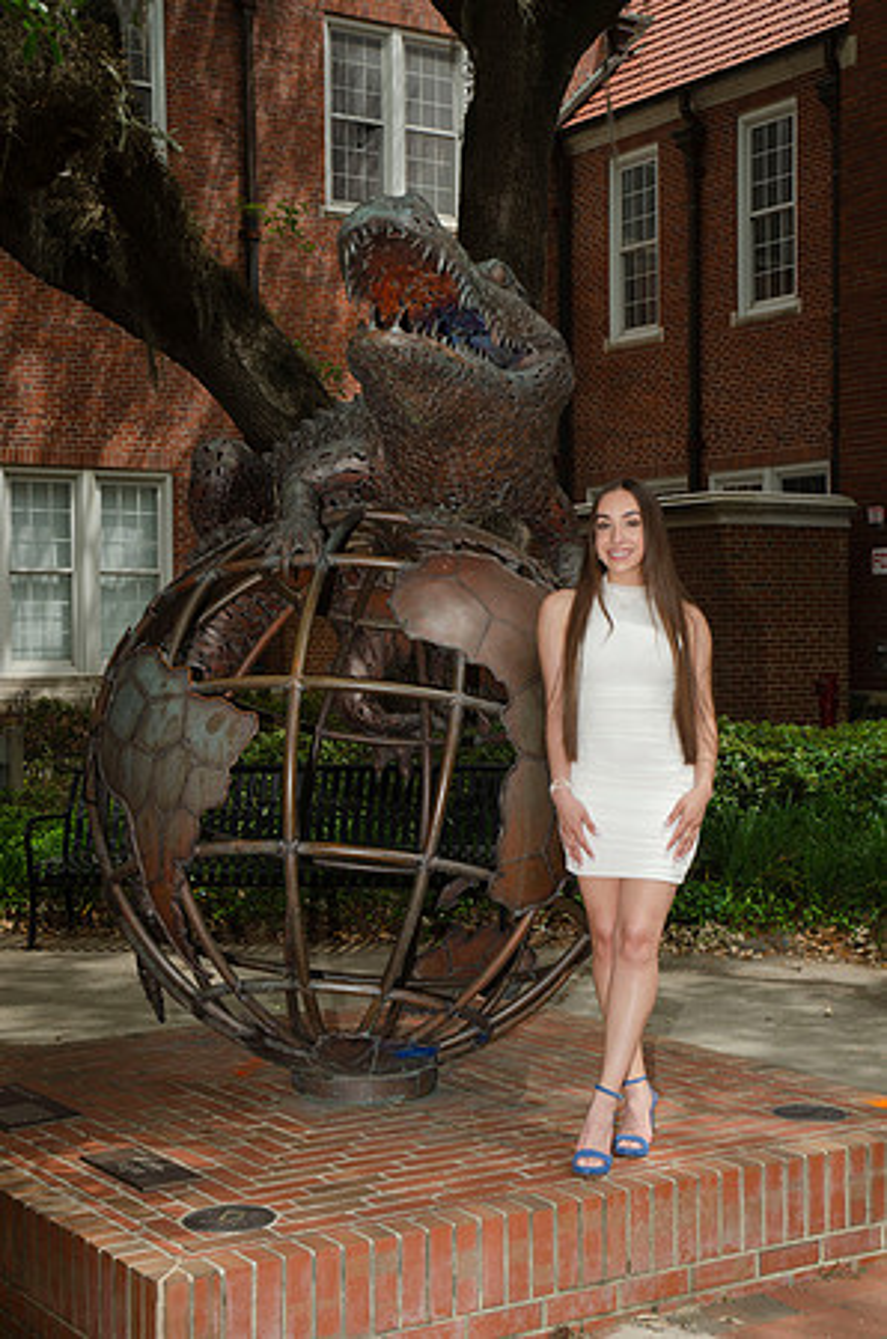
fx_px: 1949
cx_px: 444
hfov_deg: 25.6
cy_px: 670
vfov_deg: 37.9
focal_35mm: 52
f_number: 7.1
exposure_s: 1/250
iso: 100
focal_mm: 35
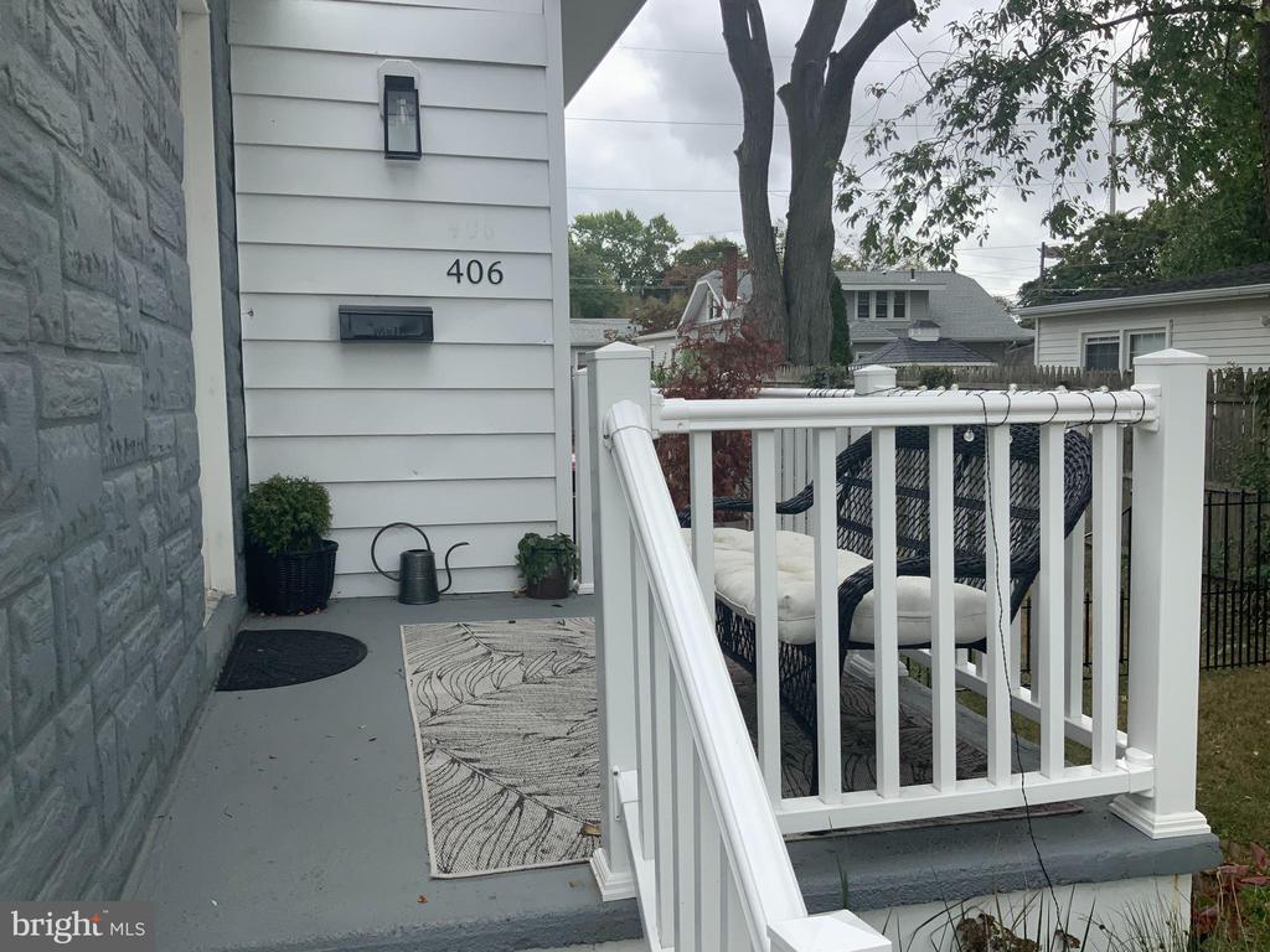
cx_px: 635
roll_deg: +0.6
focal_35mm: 29
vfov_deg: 48.2
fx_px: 1064
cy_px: 476
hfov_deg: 61.7
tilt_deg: -4.1
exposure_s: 1/749
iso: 16
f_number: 1.8
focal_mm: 3
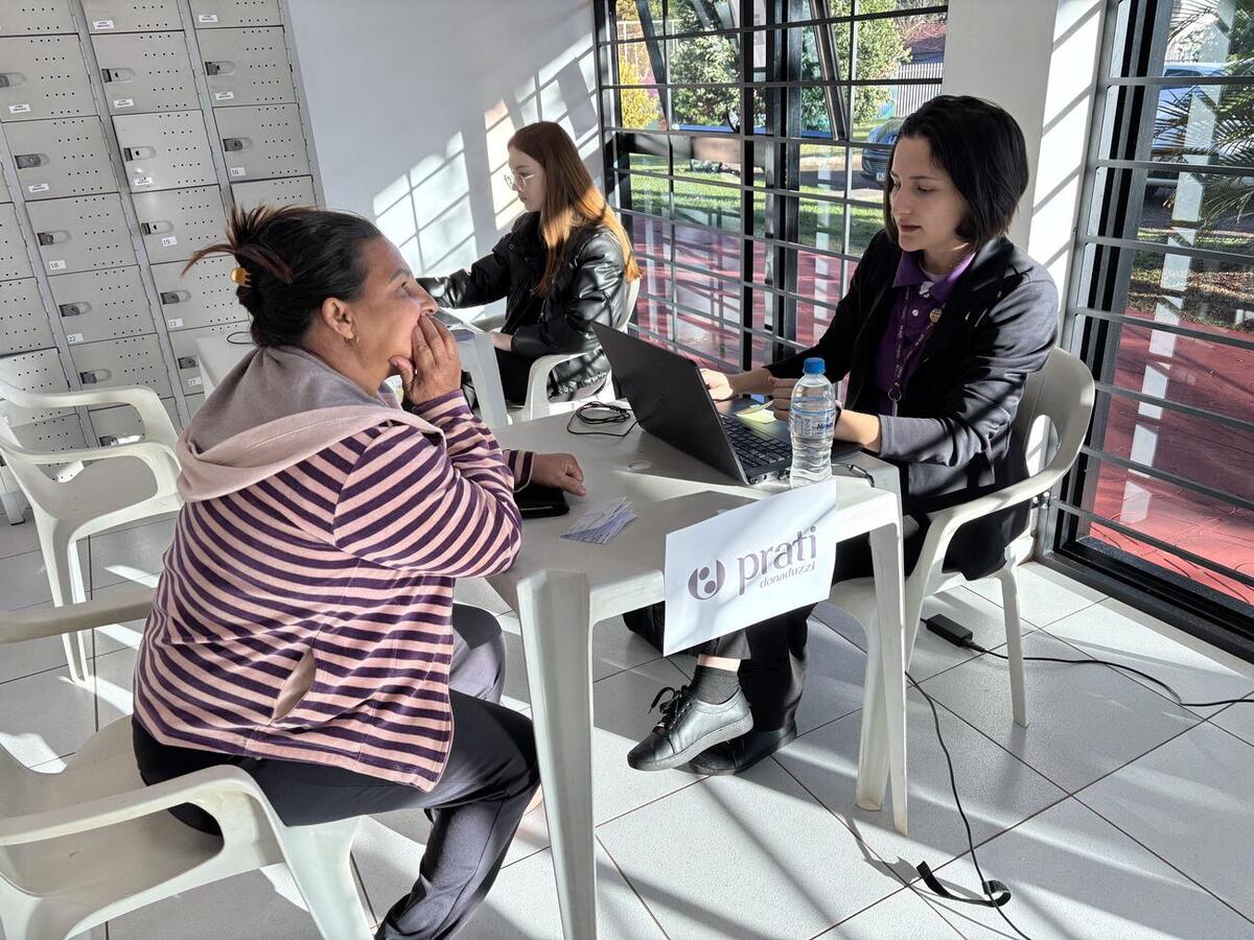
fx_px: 942
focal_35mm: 26
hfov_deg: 67.3
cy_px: 470
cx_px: 627
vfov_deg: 53.1
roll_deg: +3.5
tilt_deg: -23.2
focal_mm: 5.96
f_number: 1.6
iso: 40
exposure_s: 1/158
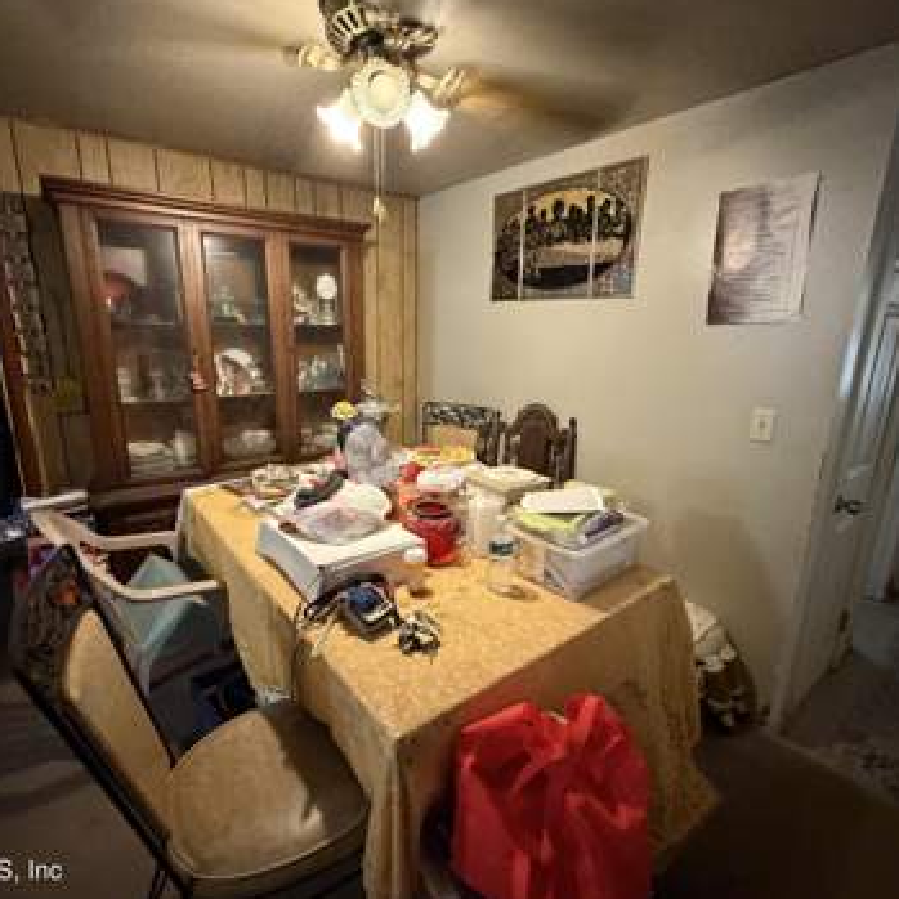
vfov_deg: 84.0
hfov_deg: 84.0
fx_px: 500
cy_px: 447
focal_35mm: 17
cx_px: 440
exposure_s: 1/40
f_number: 2.2
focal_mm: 2.22
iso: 1000
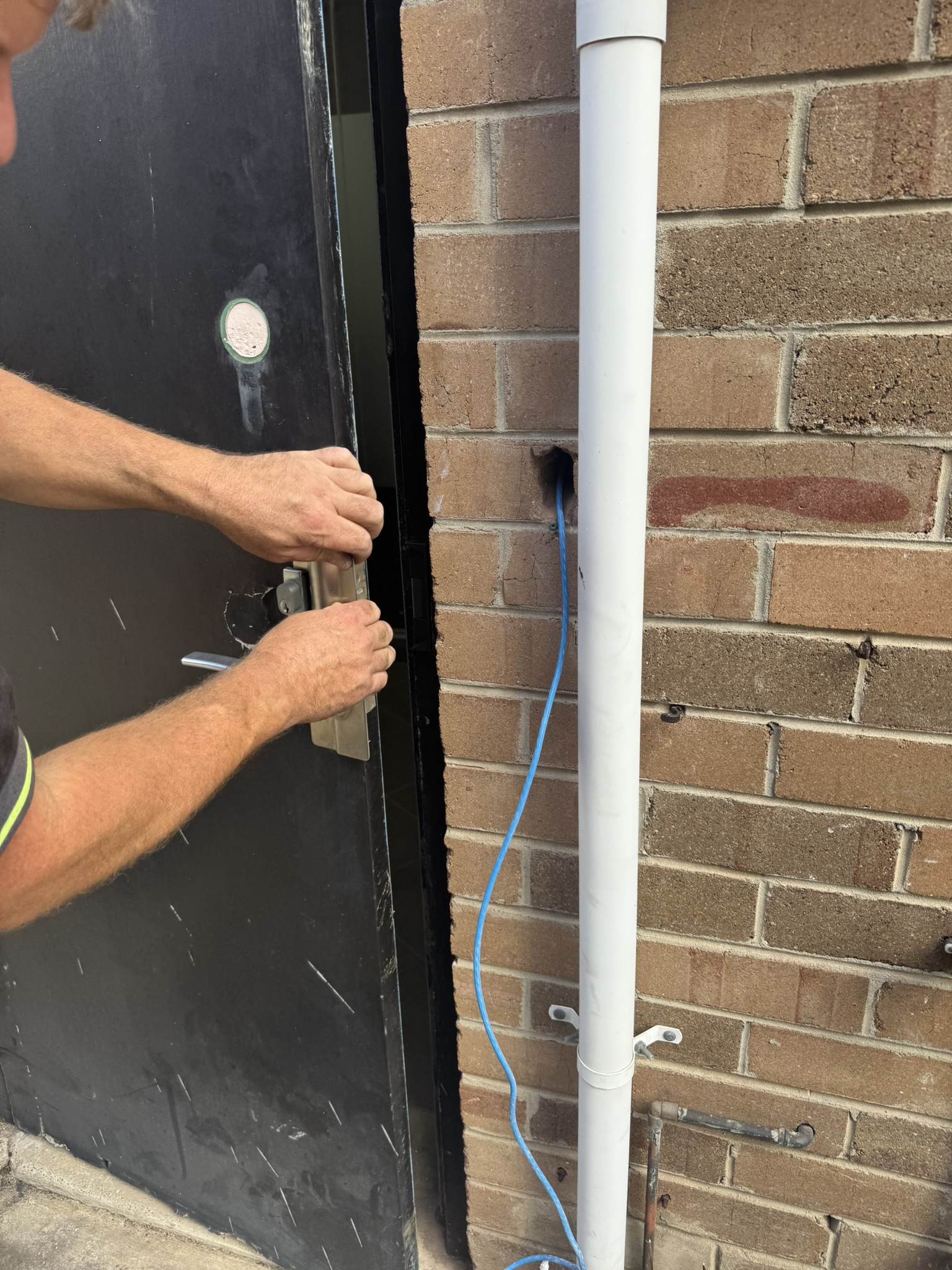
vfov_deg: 71.6
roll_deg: +3.2
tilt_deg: -23.2
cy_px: 635
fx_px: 880
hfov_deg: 56.8
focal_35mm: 24
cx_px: 476
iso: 80
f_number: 1.78
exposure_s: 1/633
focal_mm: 6.76
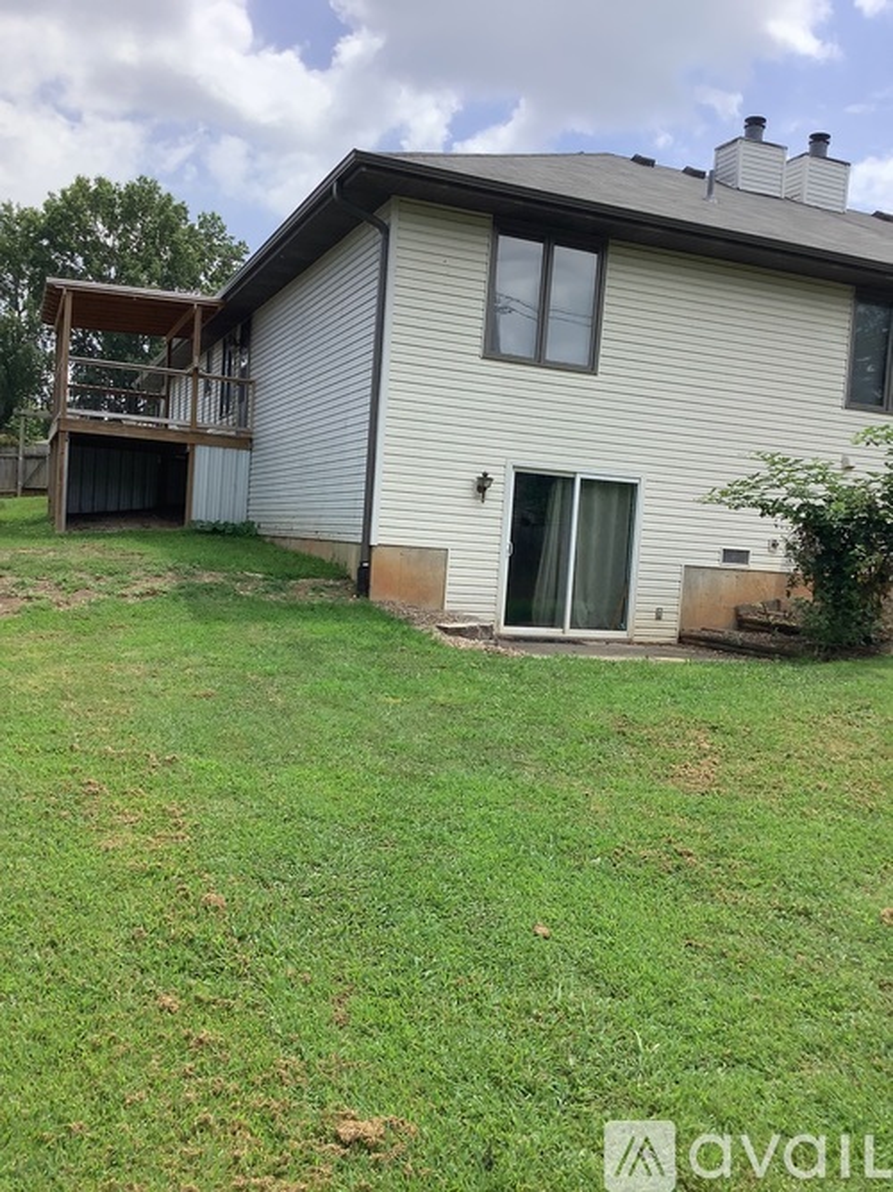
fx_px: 1067
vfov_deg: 58.4
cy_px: 596
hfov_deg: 45.4
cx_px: 446
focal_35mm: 31
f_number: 2.4
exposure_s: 1/876
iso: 25
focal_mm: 3.3
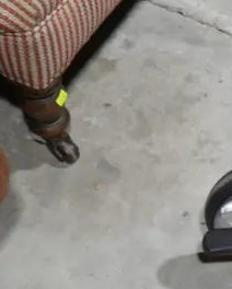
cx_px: 553
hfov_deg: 10.9
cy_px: 82
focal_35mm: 121
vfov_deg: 15.8
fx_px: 1036
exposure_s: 1/60
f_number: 3.6
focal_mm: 16
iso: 200
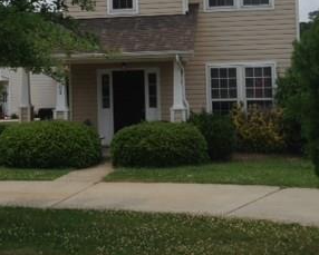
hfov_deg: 26.3
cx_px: 123
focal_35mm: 72
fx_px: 680
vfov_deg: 20.9
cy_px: 32
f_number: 2.4
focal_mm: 4.12
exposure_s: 1/2008
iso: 50
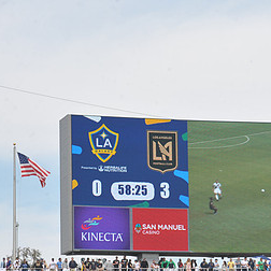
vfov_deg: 8.1
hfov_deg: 8.1
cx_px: 299
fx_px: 1904
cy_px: 190
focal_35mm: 215
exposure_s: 1/400
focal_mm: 110
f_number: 10
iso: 320
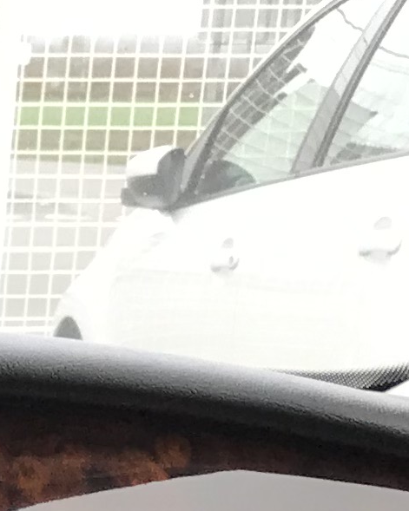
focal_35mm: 187
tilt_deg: -13.8
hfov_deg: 7.0
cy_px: 834
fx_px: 2830
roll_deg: -0.9
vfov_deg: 9.9
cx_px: -991
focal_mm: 3.99
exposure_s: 1/100
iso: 25
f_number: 1.8
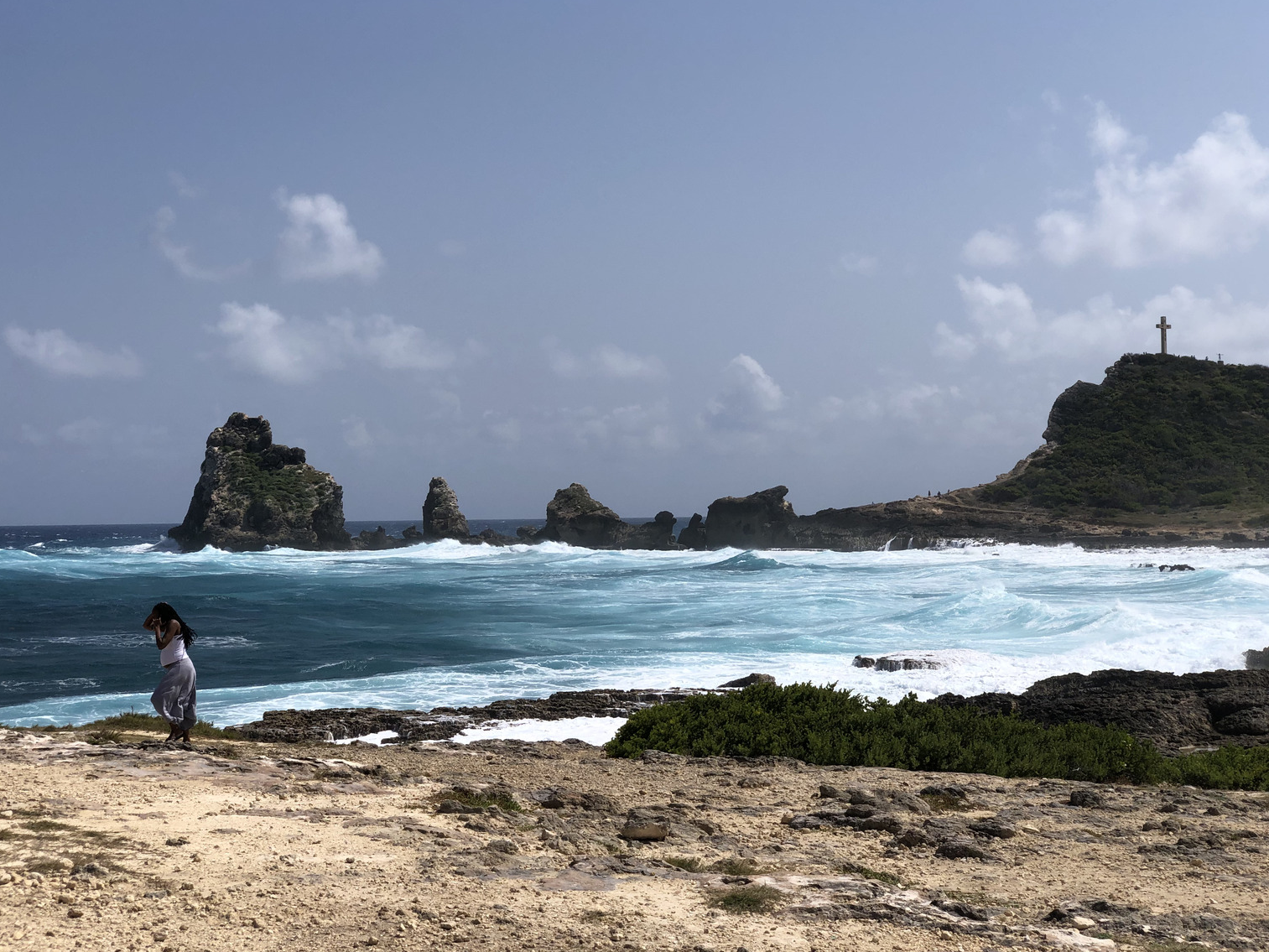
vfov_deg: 26.6
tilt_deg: +1.4
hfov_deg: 34.9
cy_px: 473
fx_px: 2016
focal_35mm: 55
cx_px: 625
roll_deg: +0.7
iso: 16
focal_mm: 6
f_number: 2.4
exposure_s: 1/2525
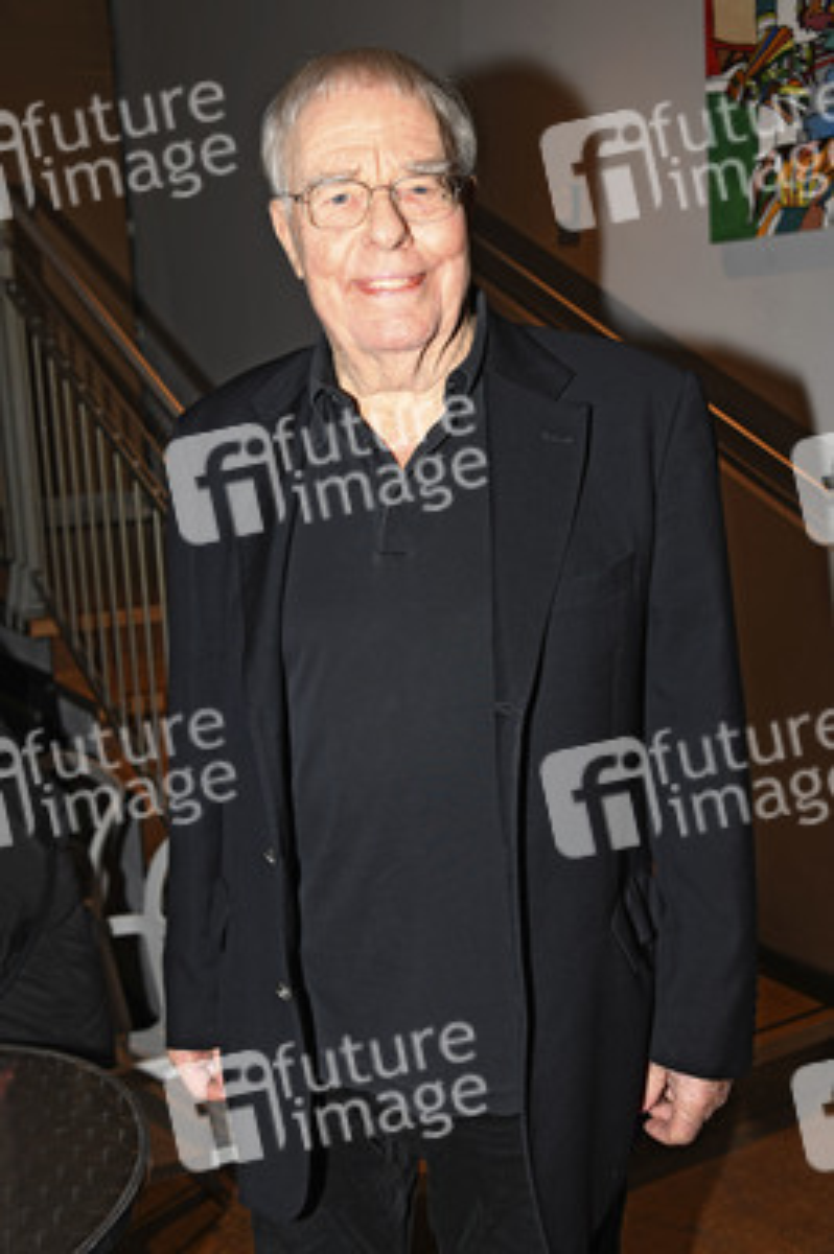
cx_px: 417
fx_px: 1392
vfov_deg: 48.5
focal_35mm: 40
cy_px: 627
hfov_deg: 33.3
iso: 500
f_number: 6.3
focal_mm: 40
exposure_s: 1/80
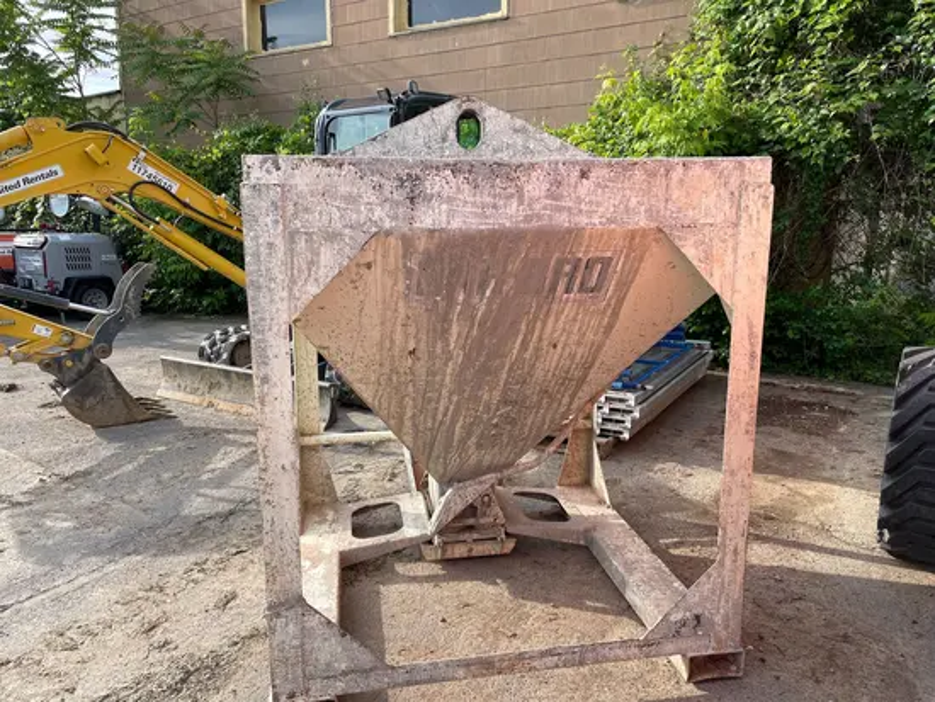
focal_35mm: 26
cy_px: 351
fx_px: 703
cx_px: 468
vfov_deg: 53.1
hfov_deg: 67.3
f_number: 1.6
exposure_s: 1/1247
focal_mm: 4.2
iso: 32
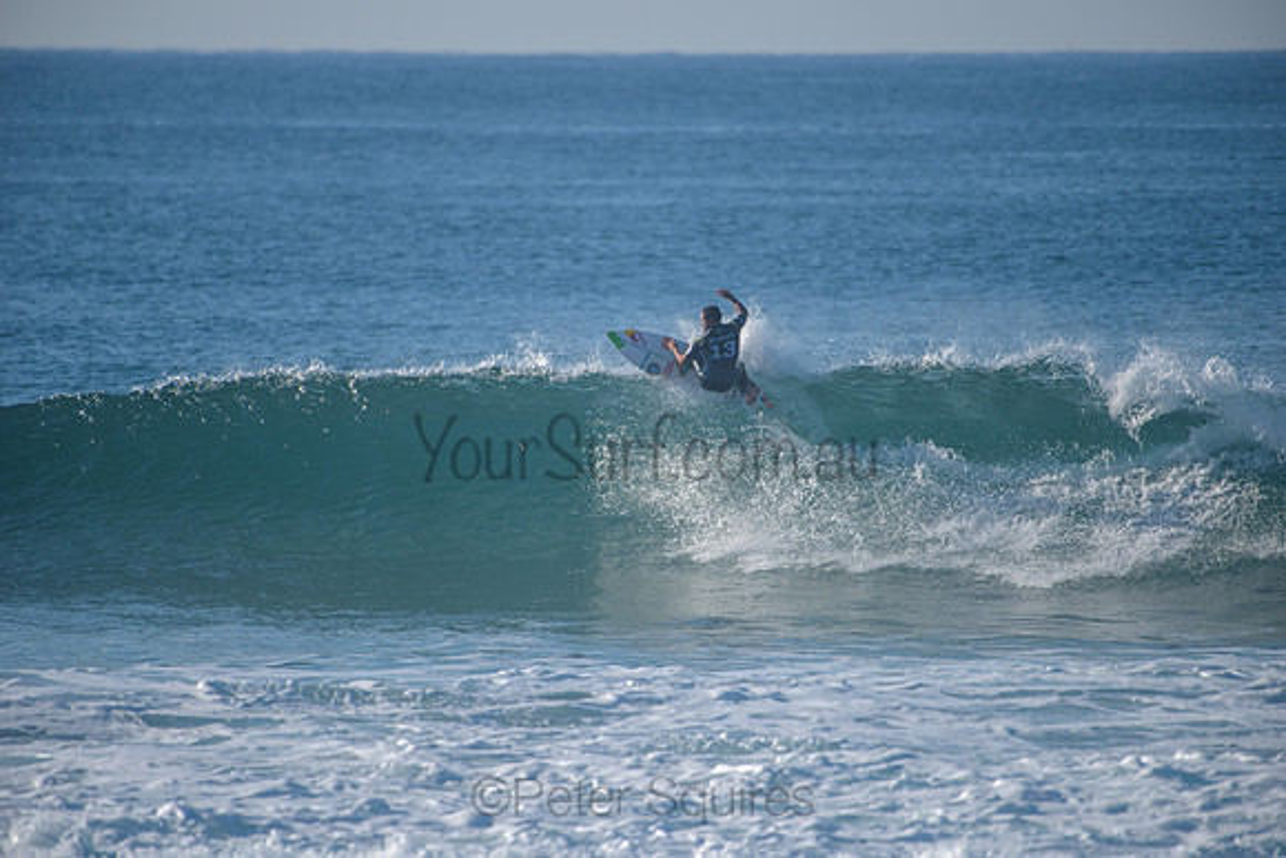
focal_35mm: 500
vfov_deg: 2.8
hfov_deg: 4.1
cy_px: 429
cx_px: 643
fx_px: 17864
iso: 200
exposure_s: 1/2000
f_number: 5.6
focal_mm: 500
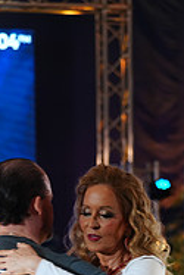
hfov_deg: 6.3
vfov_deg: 9.3
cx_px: 67
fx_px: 1660
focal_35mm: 217
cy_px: 391
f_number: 2.8
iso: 800
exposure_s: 1/160
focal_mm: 70
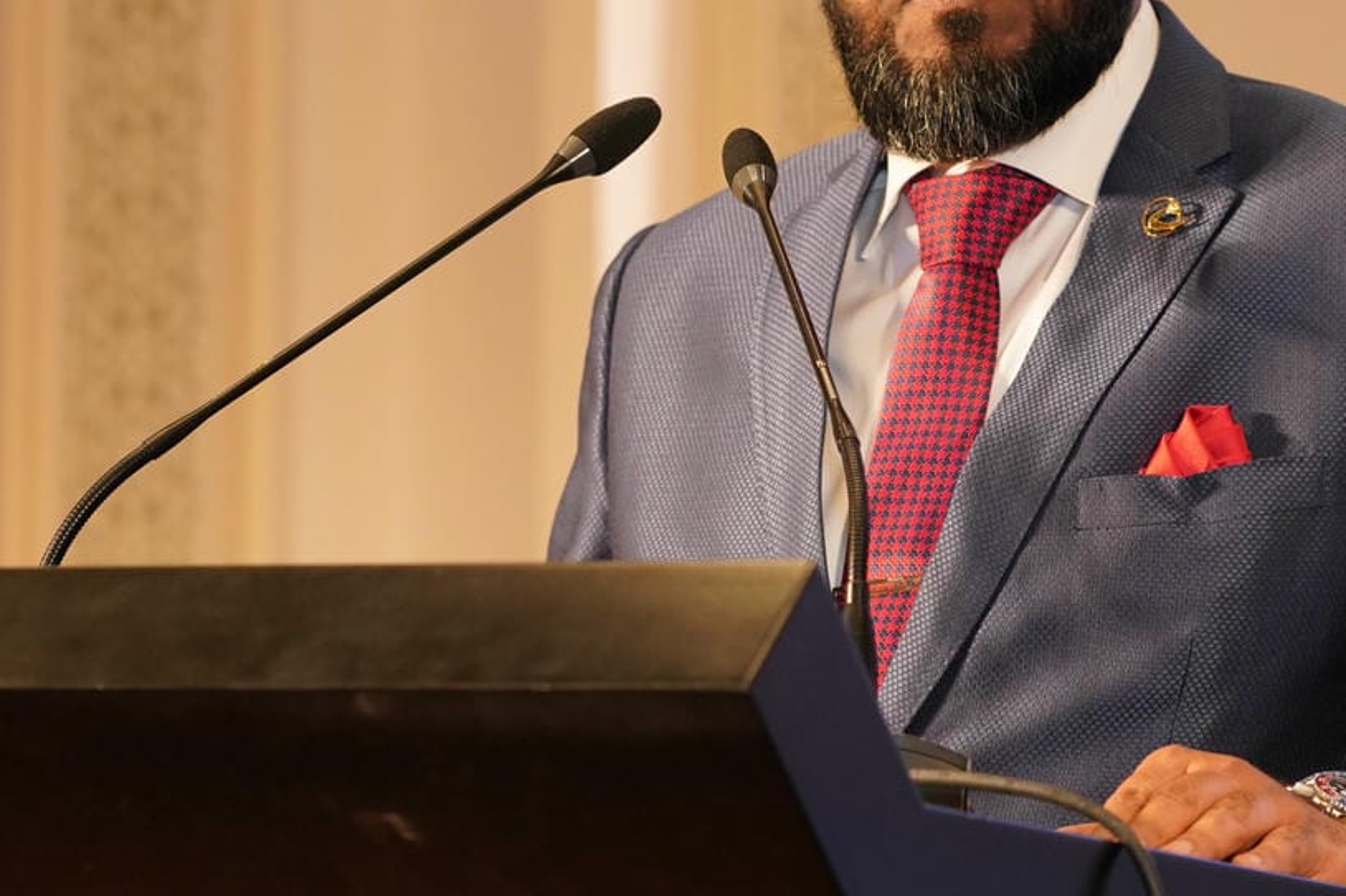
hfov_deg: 12.5
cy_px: 394
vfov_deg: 8.3
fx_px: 6168
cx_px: 765
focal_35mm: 165
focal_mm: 70
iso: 1000
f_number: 4.5
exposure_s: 1/160
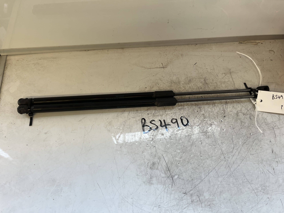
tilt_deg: -60.0
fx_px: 213
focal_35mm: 26
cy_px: 106
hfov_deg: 67.3
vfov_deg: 53.1
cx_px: 142
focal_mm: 5.1
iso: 64
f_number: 1.6
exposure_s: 1/122
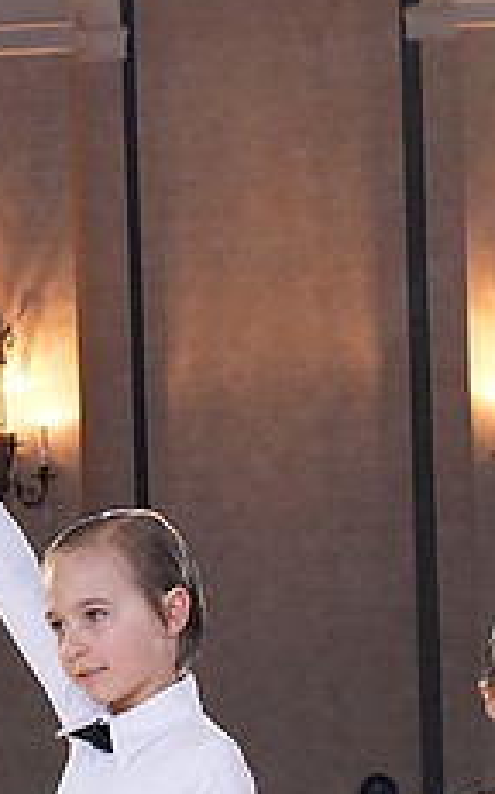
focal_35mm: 233
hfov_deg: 5.6
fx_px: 5039
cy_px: 976
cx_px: 339
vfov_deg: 8.9
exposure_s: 1/200
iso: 5000
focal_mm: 61
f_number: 7.1
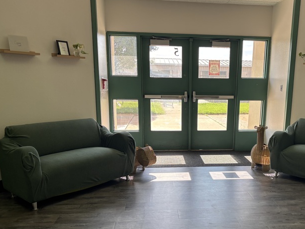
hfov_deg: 53.2
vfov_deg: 41.5
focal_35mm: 34
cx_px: 195
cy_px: 143
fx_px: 300
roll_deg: -1.5
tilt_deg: -11.2
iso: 40
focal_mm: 5.96
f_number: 1.6
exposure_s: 1/261
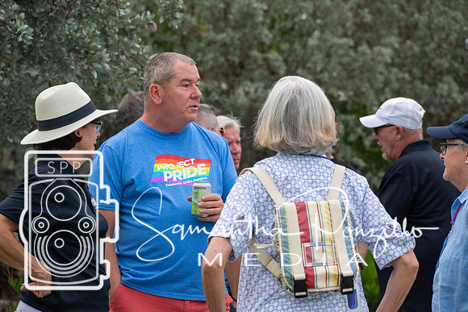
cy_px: 156
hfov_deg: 11.8
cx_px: 234
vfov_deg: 7.9
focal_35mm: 174
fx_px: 2262
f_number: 5.6
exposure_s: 1/500
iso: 220
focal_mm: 116
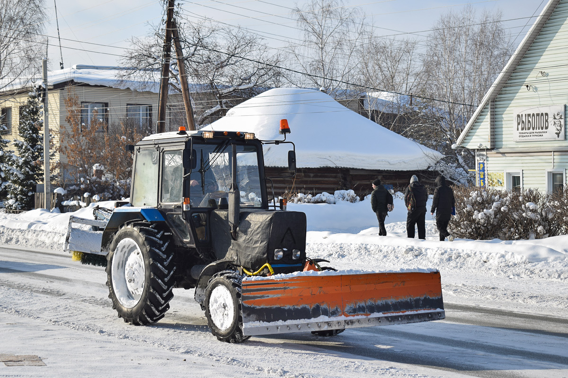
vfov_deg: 22.6
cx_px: 284
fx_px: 947
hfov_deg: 33.4
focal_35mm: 60
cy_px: 189
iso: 100
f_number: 6.3
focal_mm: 40
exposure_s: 1/640
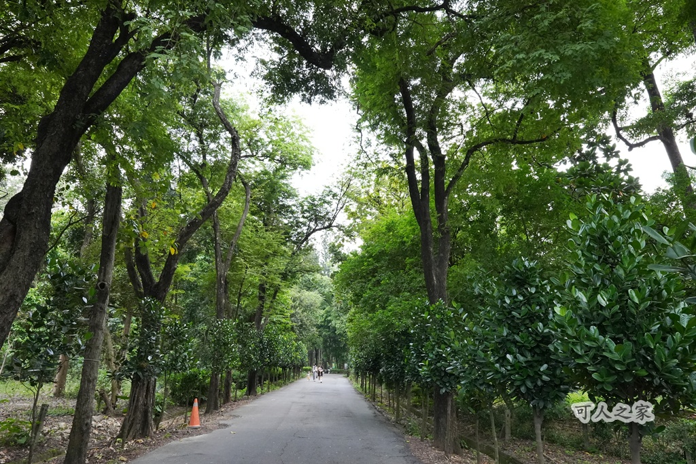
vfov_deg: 59.5
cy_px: 232
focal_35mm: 21
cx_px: 348
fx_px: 406
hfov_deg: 81.2
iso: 4000
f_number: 8
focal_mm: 14
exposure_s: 1/500
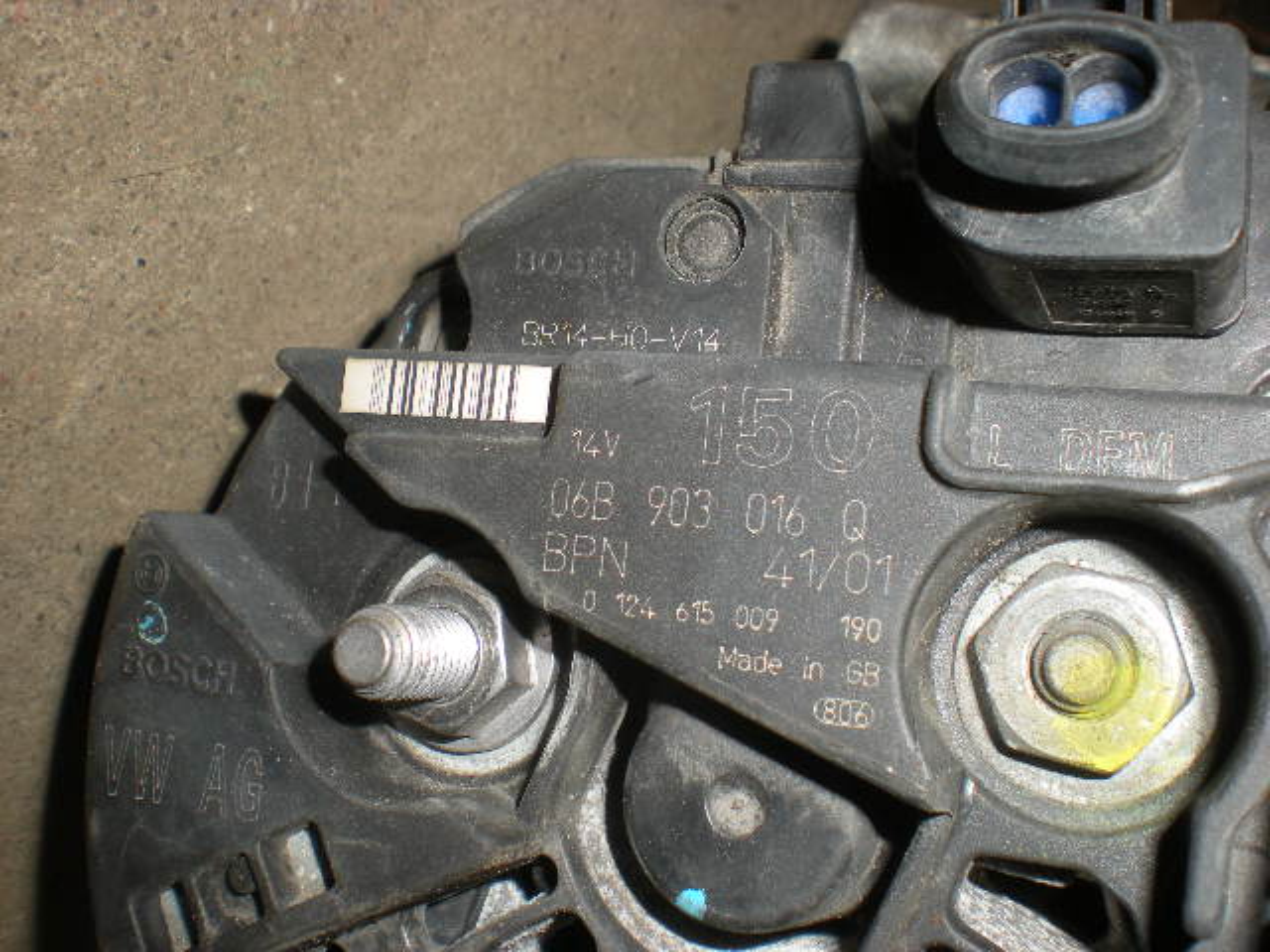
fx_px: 1394
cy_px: 476
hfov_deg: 49.0
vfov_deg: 37.7
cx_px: 635
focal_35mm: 38
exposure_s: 1/60
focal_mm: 6.3
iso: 64
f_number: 4.6
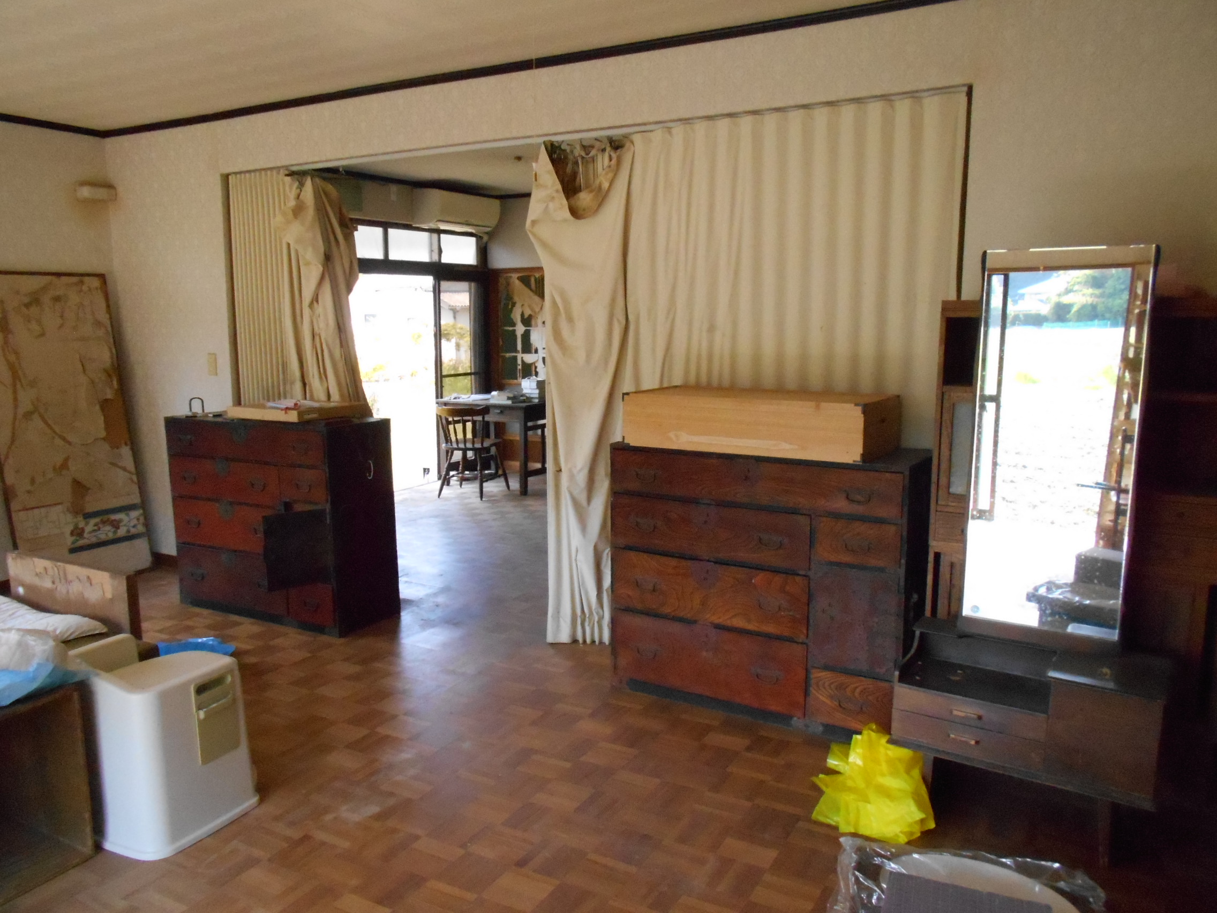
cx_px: 608
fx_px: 914
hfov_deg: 67.3
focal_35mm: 26
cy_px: 456
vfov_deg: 53.1
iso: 800
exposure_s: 1/500
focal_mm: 4.6
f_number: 3.2
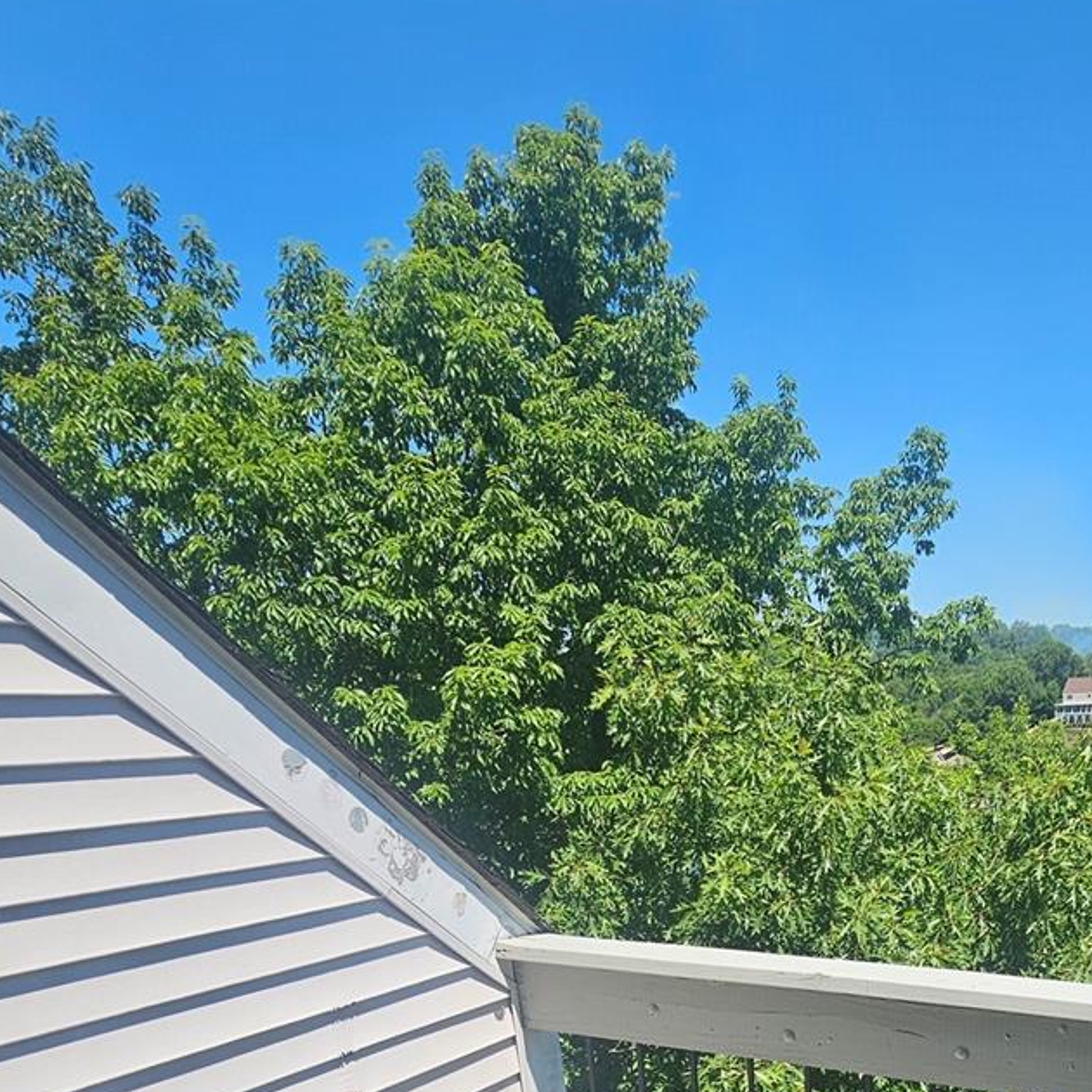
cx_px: 825
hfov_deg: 54.5
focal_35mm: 28
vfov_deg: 47.7
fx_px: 999
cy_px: 1087
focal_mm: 2.2
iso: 50
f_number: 2.2
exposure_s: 1/1973
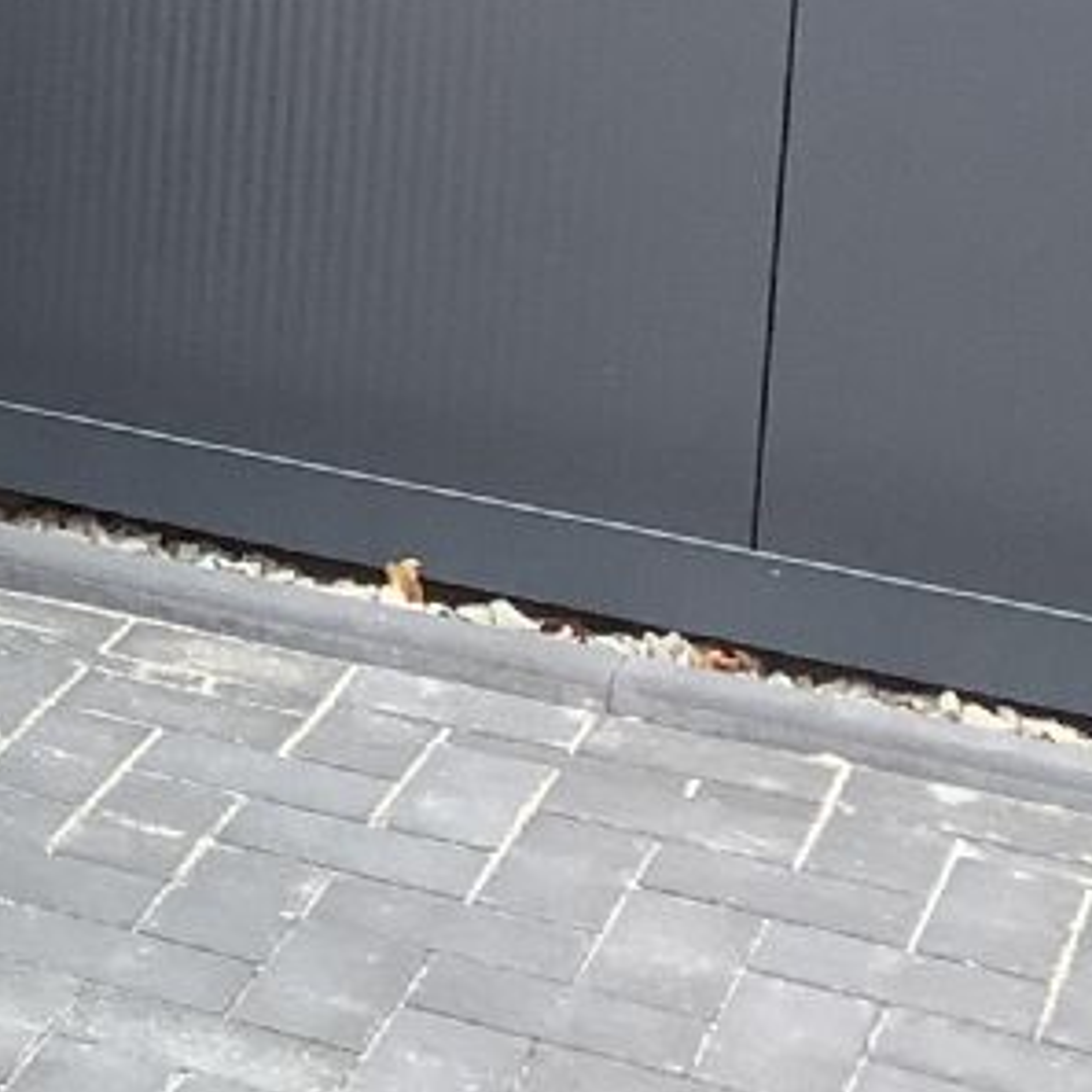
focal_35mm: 118
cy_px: -434
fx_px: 4211
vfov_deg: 14.0
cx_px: -1191
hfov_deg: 12.7
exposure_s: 1/60
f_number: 2.4
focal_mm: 3.3
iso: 100
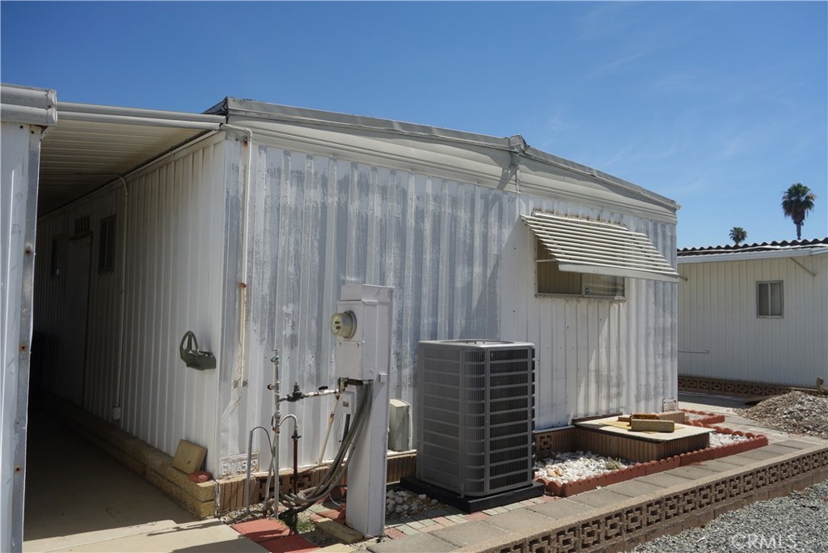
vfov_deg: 46.4
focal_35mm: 28
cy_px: 276
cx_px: 414
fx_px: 644
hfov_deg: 65.5
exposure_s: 1/640
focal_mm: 10.4
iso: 125
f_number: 5.6
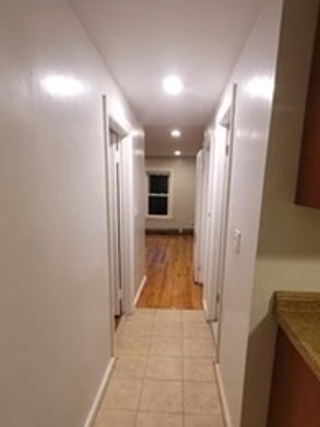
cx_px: 171
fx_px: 247
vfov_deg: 81.1
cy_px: 248
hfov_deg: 65.9
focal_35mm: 20
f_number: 2.2
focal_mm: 2.2
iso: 320
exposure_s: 1/39
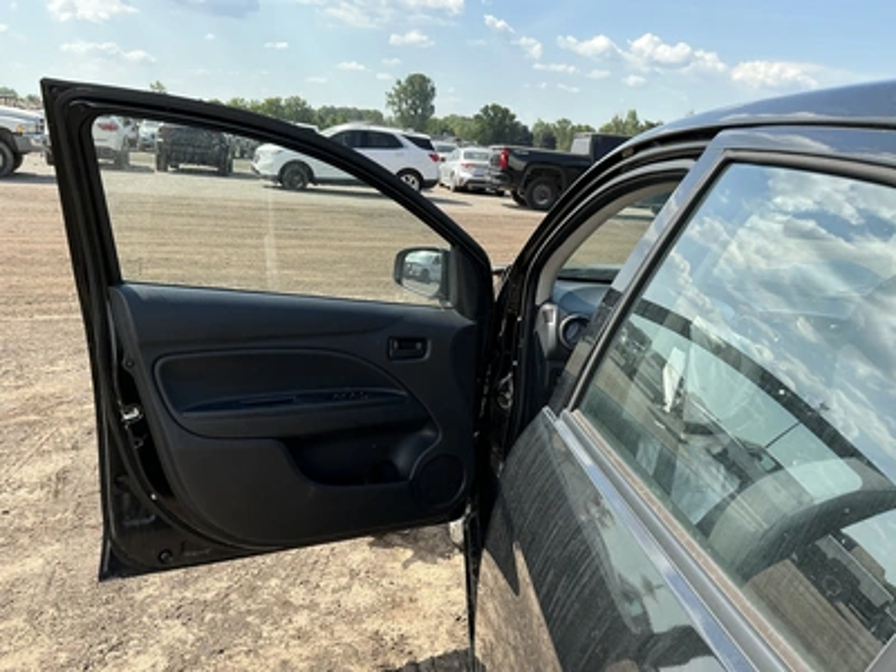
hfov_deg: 63.4
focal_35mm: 28
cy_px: 336
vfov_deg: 49.7
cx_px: 448
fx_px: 725
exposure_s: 1/883
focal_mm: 3
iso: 25
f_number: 1.8
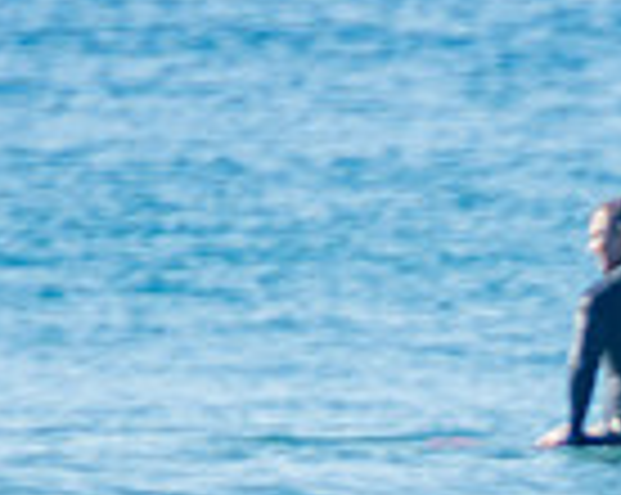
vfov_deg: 0.7
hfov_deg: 0.8
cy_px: 844
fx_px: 43442
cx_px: 720
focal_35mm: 2367
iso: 250
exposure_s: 1/1250
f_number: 5.6
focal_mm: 400
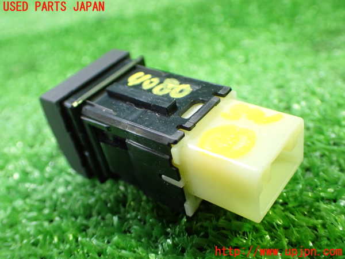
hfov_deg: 49.0
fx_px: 379
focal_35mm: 38
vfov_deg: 37.7
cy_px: 130
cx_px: 172
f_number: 2.7
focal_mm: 6.83
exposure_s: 1/40
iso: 800
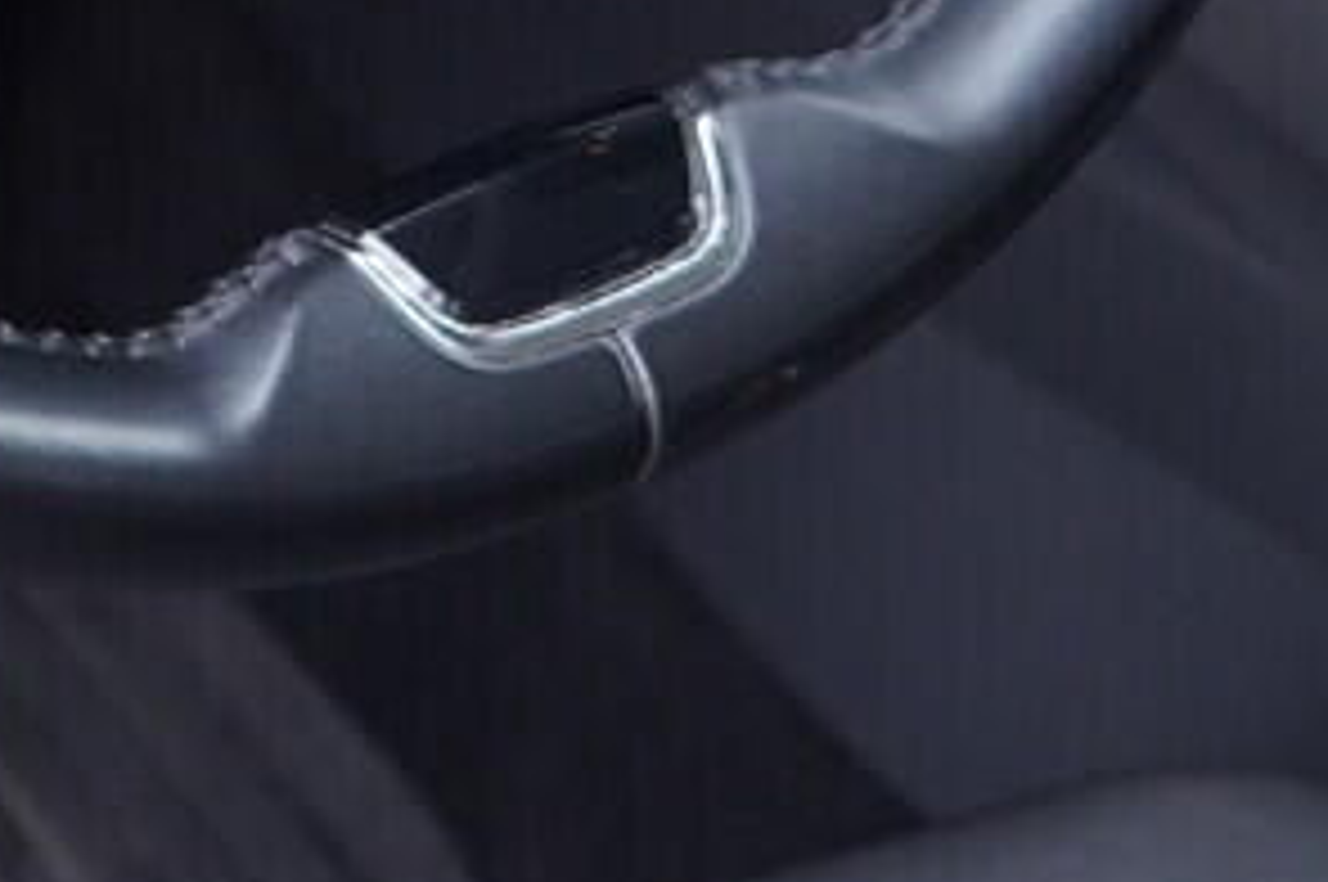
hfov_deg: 11.7
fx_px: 6485
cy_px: -670
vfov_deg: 7.6
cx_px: 293
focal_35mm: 176
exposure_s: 1/40
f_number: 2.8
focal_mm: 24
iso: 400
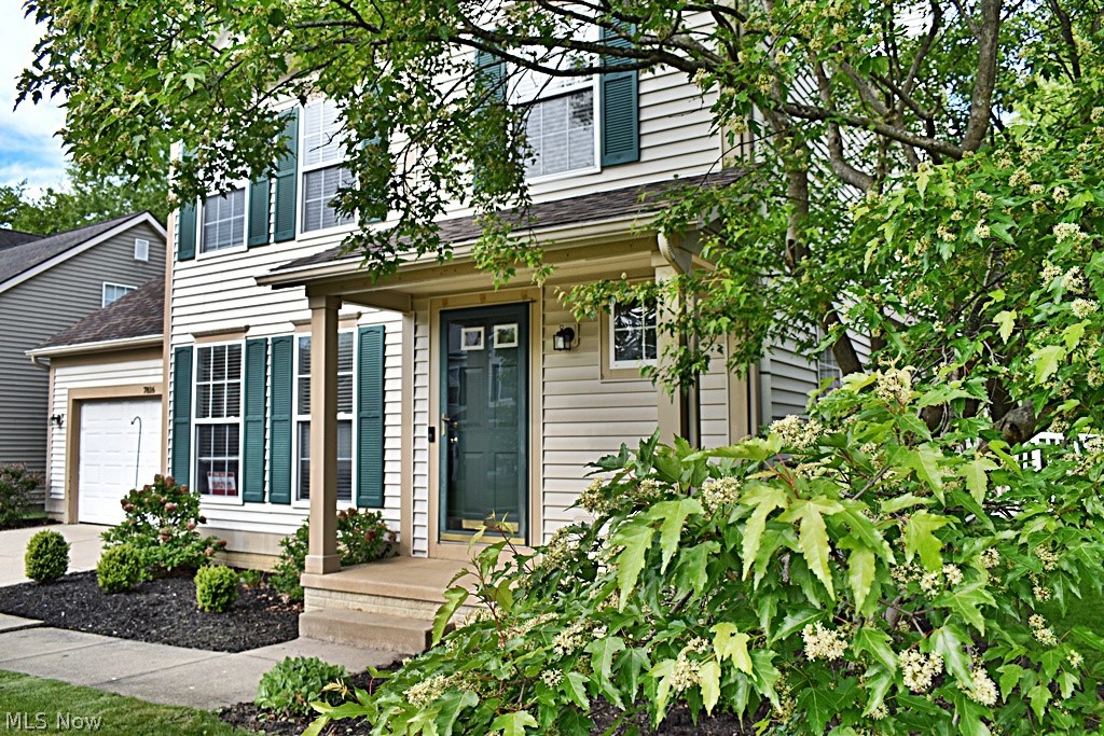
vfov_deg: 47.9
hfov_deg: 67.4
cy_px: 368
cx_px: 552
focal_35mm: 27
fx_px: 828
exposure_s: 1/250
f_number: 7.1
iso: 200
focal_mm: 18
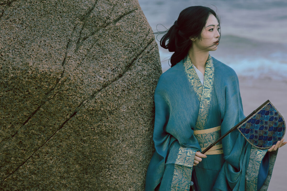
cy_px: 96
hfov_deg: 23.9
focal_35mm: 85
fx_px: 678
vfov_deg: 16.1
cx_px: 144
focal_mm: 85
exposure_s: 1/500
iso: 250
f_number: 3.2
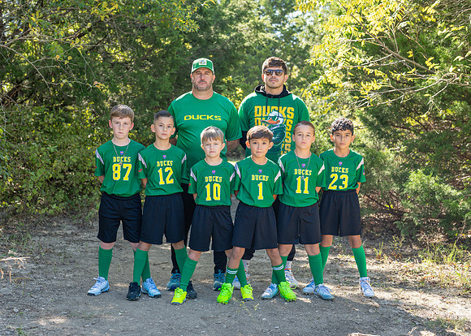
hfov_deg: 32.1
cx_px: 234
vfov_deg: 23.2
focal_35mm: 61
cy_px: 162
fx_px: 819
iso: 125
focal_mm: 50
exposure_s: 1/320
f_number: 3.2
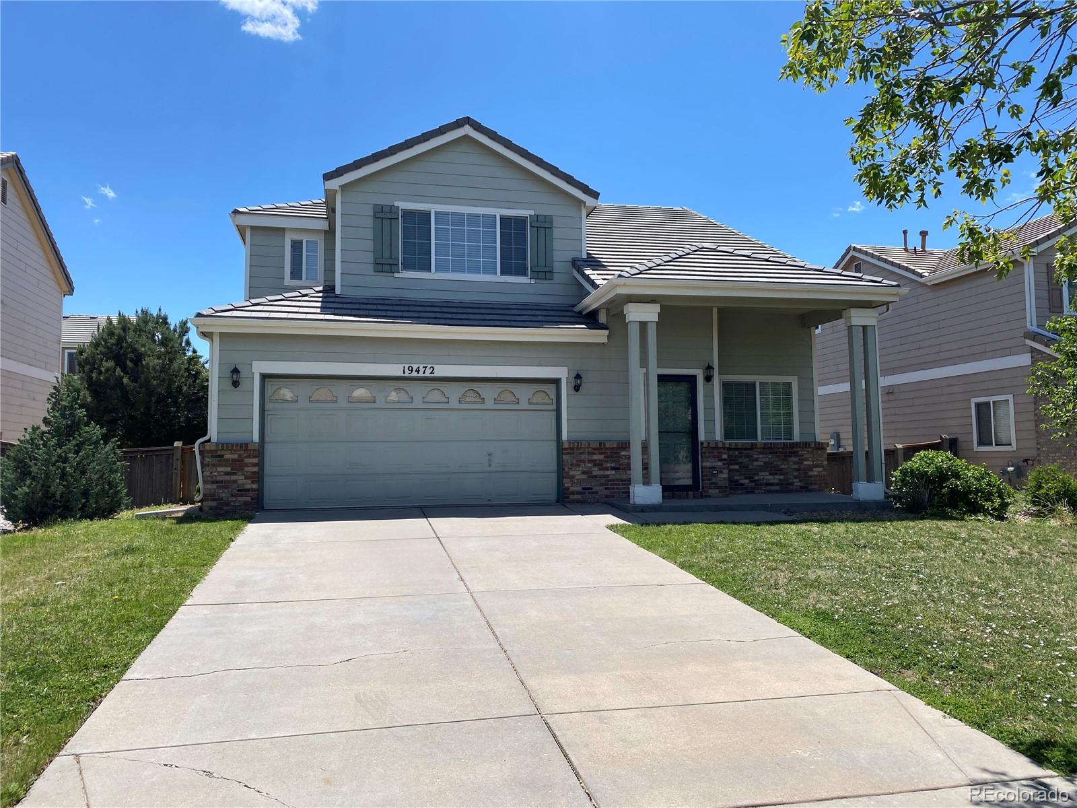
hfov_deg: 67.3
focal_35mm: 26
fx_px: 809
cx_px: 538
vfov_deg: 53.1
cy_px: 404
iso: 32
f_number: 1.8
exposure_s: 1/3040
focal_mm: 4.25
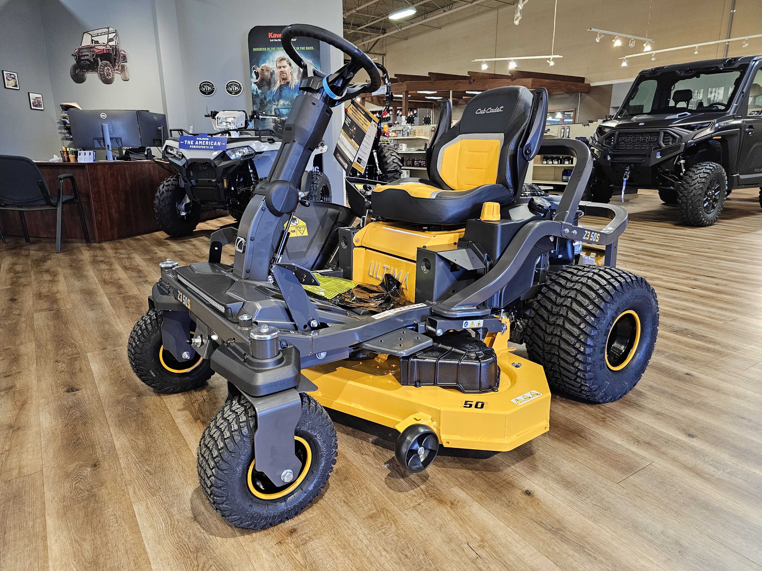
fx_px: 506
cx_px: 381
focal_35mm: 23
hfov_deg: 73.9
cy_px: 286
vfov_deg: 58.9
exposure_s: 1/60
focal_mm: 6.3
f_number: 1.7
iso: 500
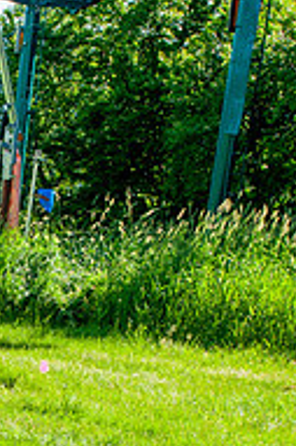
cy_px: 360
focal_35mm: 85
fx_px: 1050
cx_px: -41
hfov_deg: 15.6
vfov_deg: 23.6
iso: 200
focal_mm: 24
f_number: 8
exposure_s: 1/320
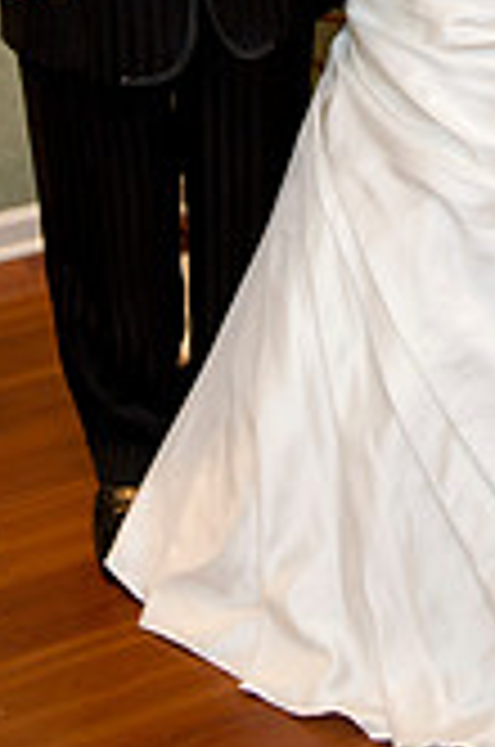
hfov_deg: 15.6
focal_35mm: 87
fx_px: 1802
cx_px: 286
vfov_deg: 21.9
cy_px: -126
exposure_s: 1/100
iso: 800
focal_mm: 32
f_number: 2.8
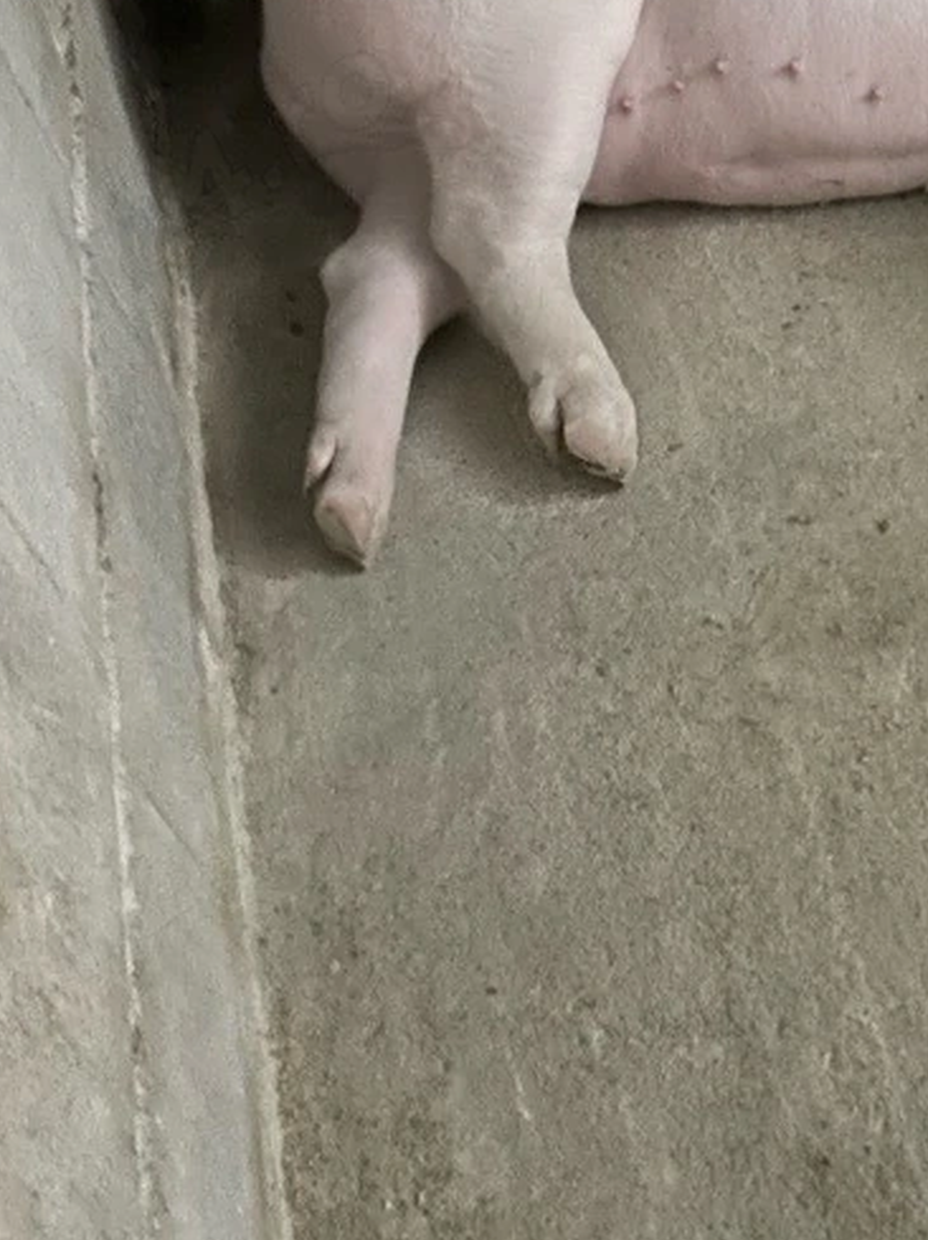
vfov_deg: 27.2
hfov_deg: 20.0
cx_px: 943
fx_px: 2541
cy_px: 355
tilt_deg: -44.5
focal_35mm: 71
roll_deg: +15.0
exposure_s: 1/11
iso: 640
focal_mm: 5.7
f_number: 1.5
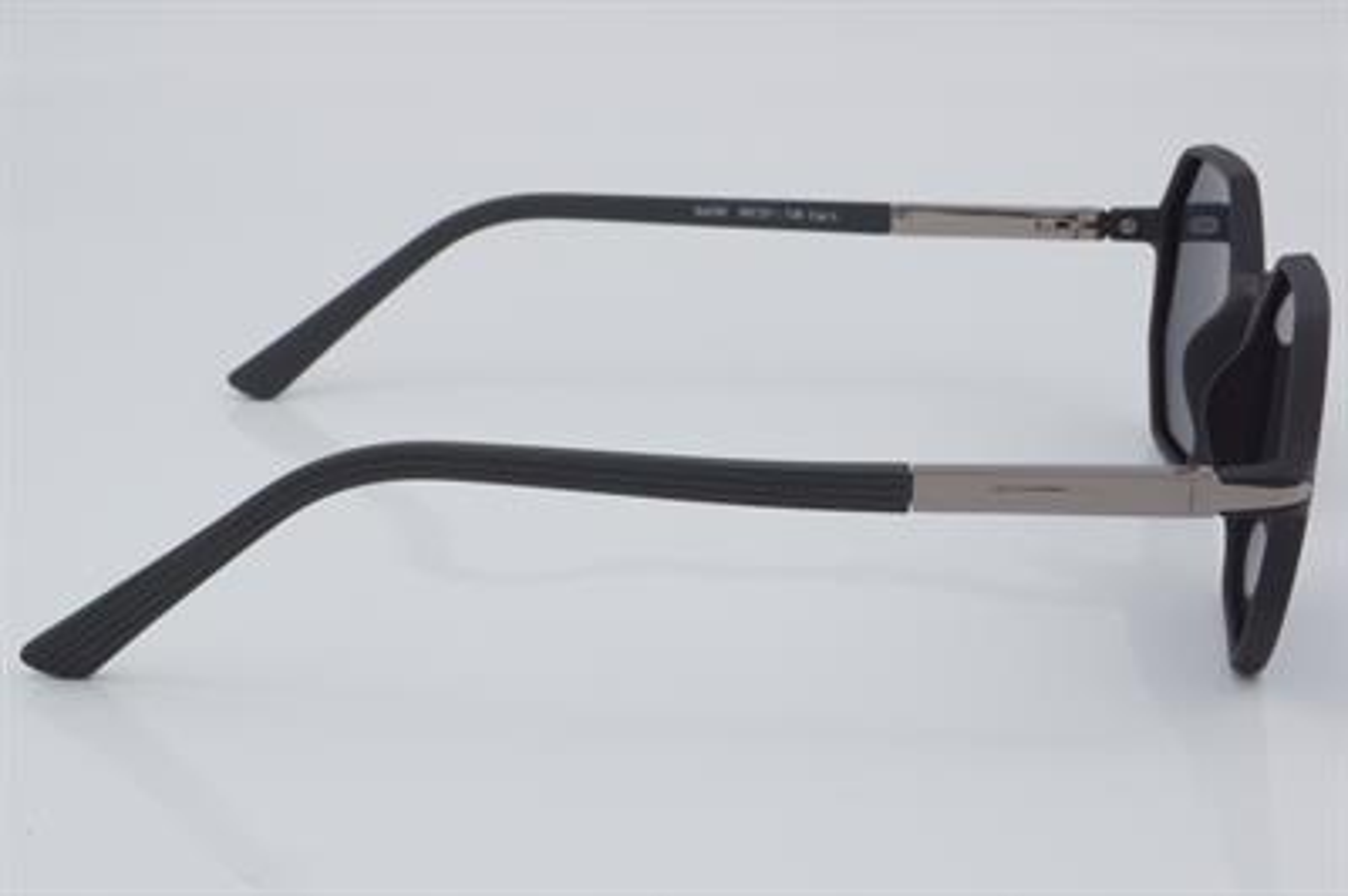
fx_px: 2806
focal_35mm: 75
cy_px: 448
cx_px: 674
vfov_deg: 18.2
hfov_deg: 27.0
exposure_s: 1/4
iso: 100
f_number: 32
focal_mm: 50
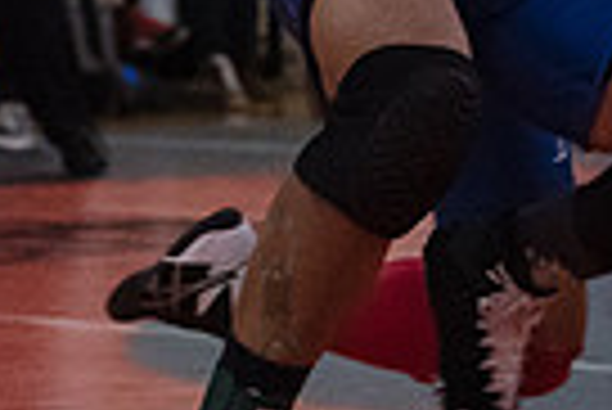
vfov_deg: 5.2
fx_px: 4510
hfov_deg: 7.8
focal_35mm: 265
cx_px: 274
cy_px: -155
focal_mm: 62
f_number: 3.2
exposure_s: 1/400
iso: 8000
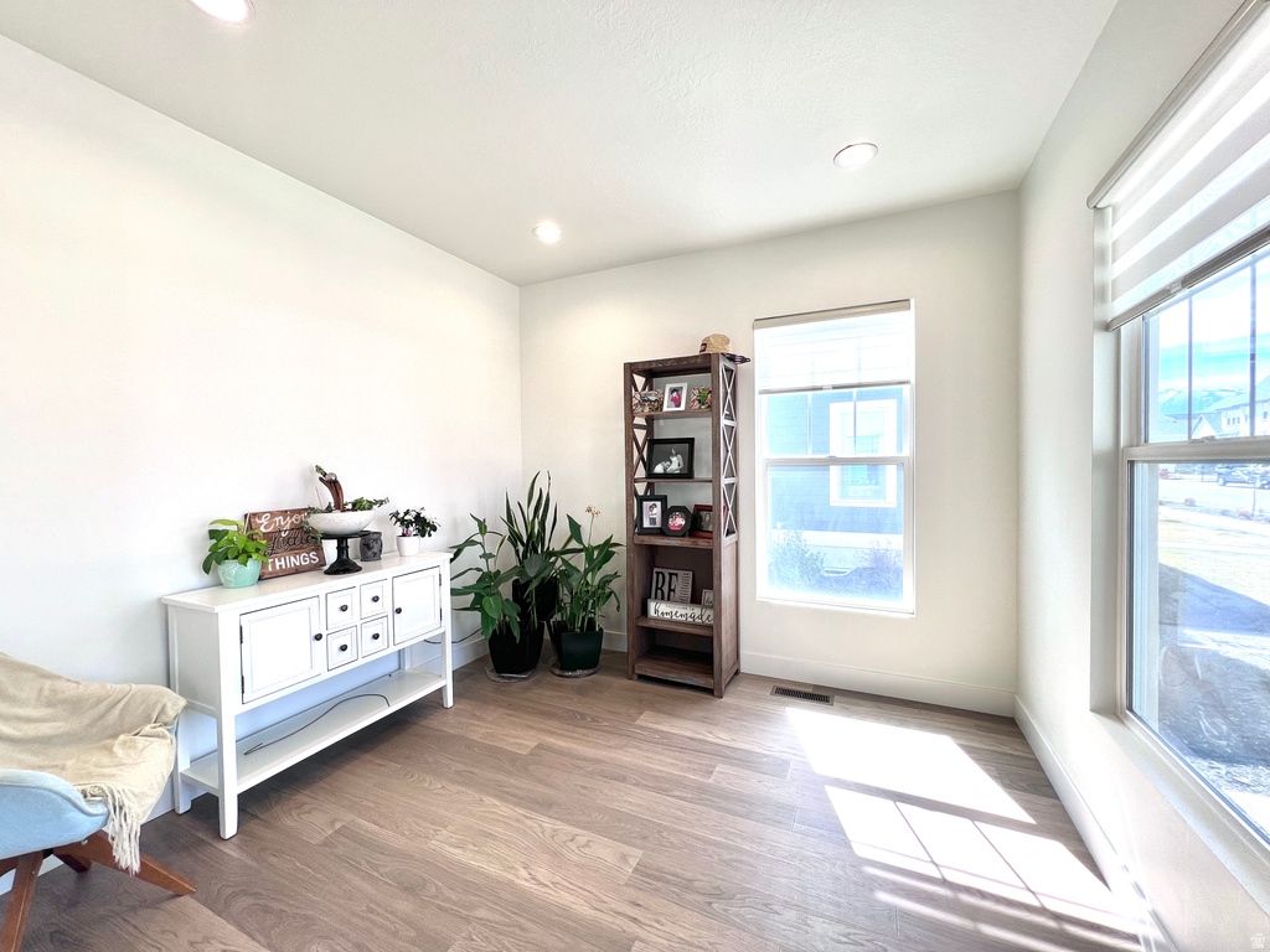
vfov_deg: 89.9
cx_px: 635
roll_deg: +0.4
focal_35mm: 13
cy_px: 476
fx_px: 477
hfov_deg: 106.2
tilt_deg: -1.5
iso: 32
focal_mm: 1.57
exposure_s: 1/195
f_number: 1.8
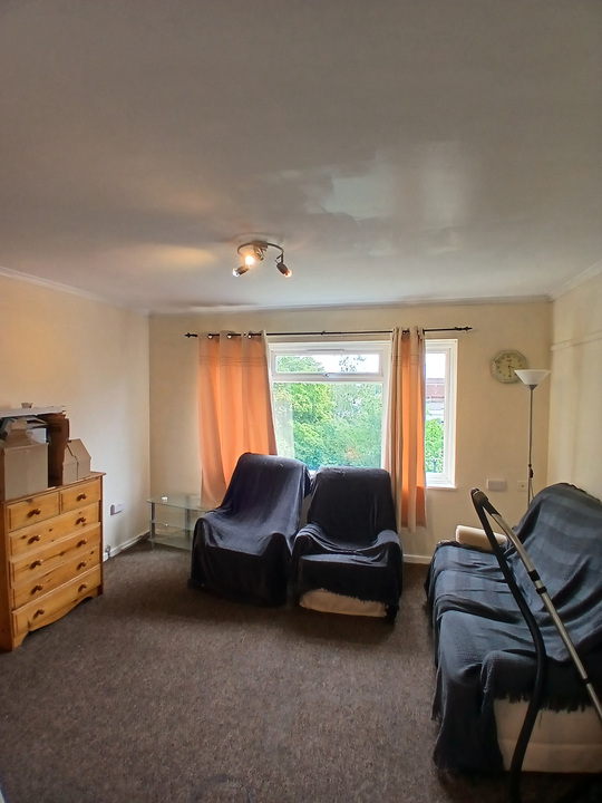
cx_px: 301
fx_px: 394
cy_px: 402
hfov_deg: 74.7
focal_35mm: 17
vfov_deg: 91.0
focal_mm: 1.4
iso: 64
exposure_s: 1/50
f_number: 2.2
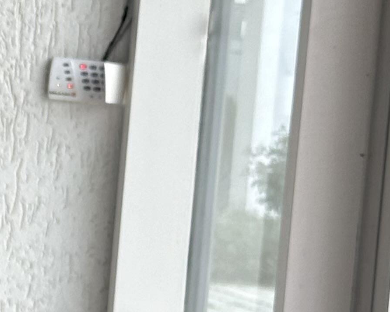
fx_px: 2447
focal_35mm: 212
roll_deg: -4.8
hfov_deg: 8.8
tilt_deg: -19.0
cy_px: 245
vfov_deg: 7.3
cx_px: -242
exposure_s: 1/196
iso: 64
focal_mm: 6.86
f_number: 1.78
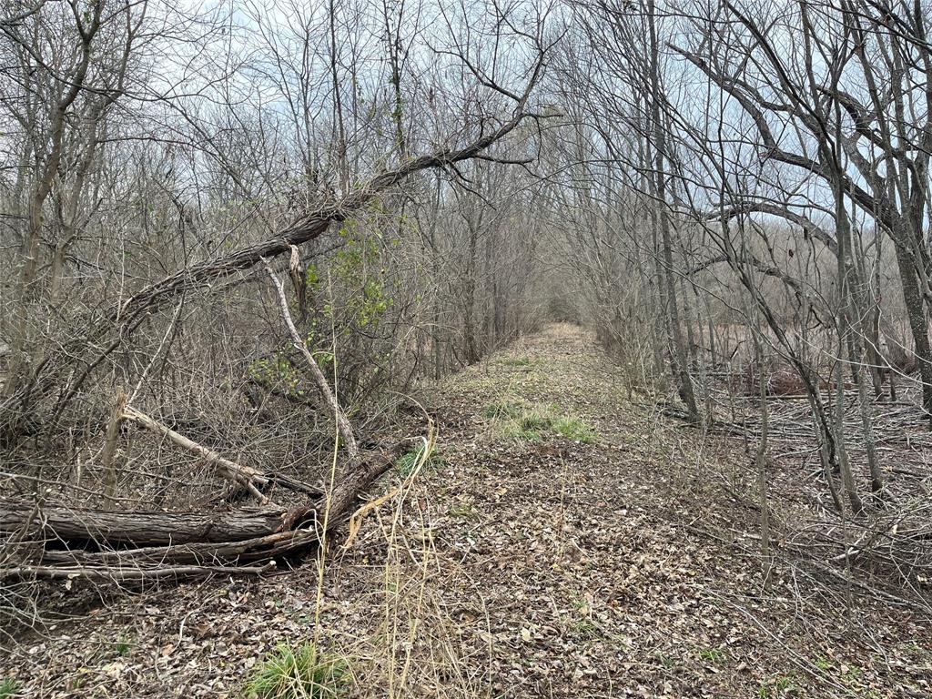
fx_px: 700
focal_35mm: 26
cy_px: 350
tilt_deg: -2.0
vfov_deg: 53.1
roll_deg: +0.8
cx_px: 466
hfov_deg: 67.3
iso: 64
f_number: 1.6
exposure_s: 1/121
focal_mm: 5.1
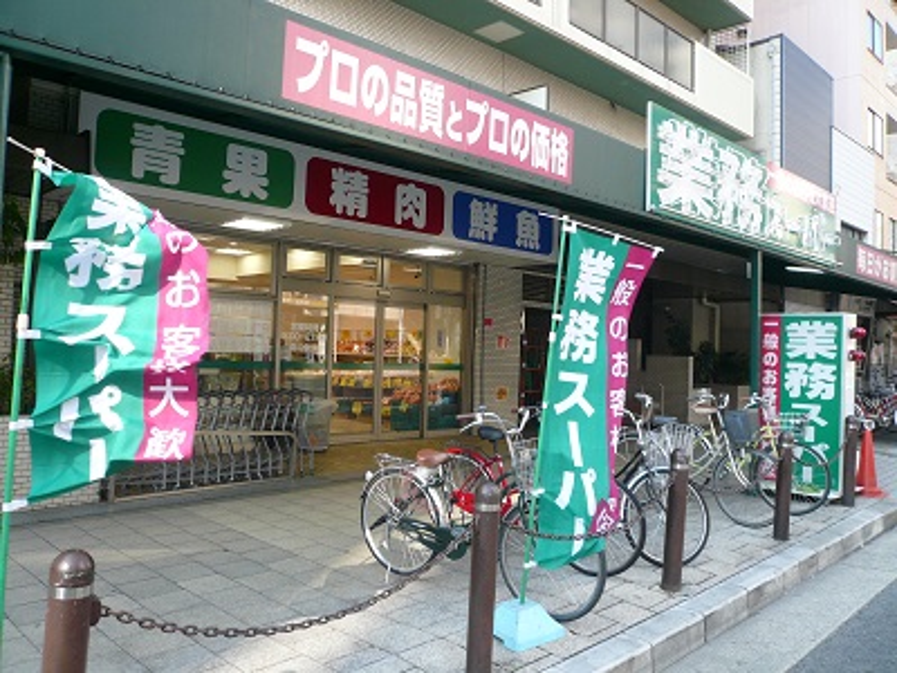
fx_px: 726
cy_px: 336
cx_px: 448
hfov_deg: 63.4
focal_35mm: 28
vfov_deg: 49.7
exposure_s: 1/160
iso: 100
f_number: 2.8
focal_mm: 4.6
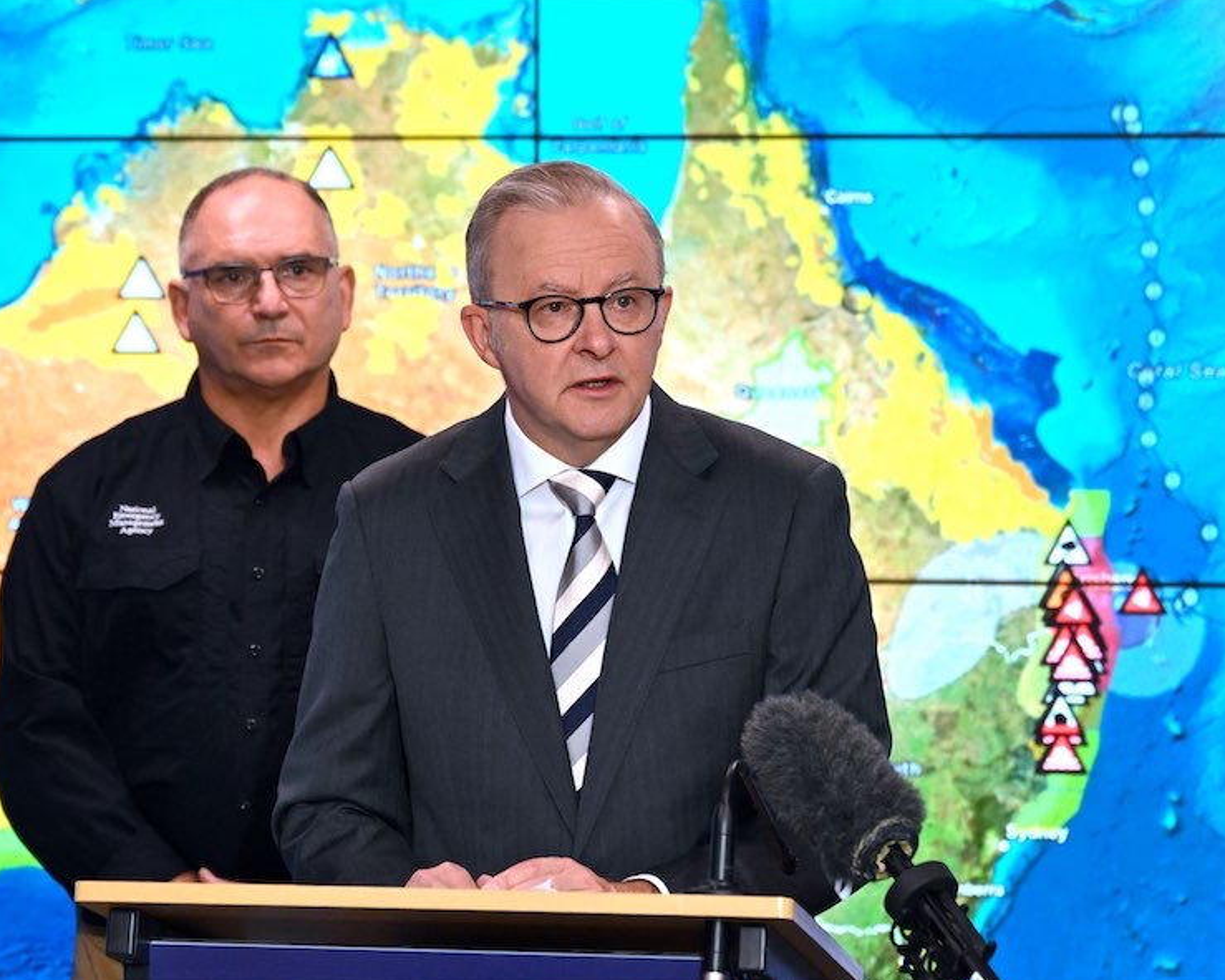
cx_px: 521
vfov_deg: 19.2
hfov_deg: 23.8
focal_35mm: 80
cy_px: 492
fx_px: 2900
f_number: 3.5
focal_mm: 70
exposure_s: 1/250
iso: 2000
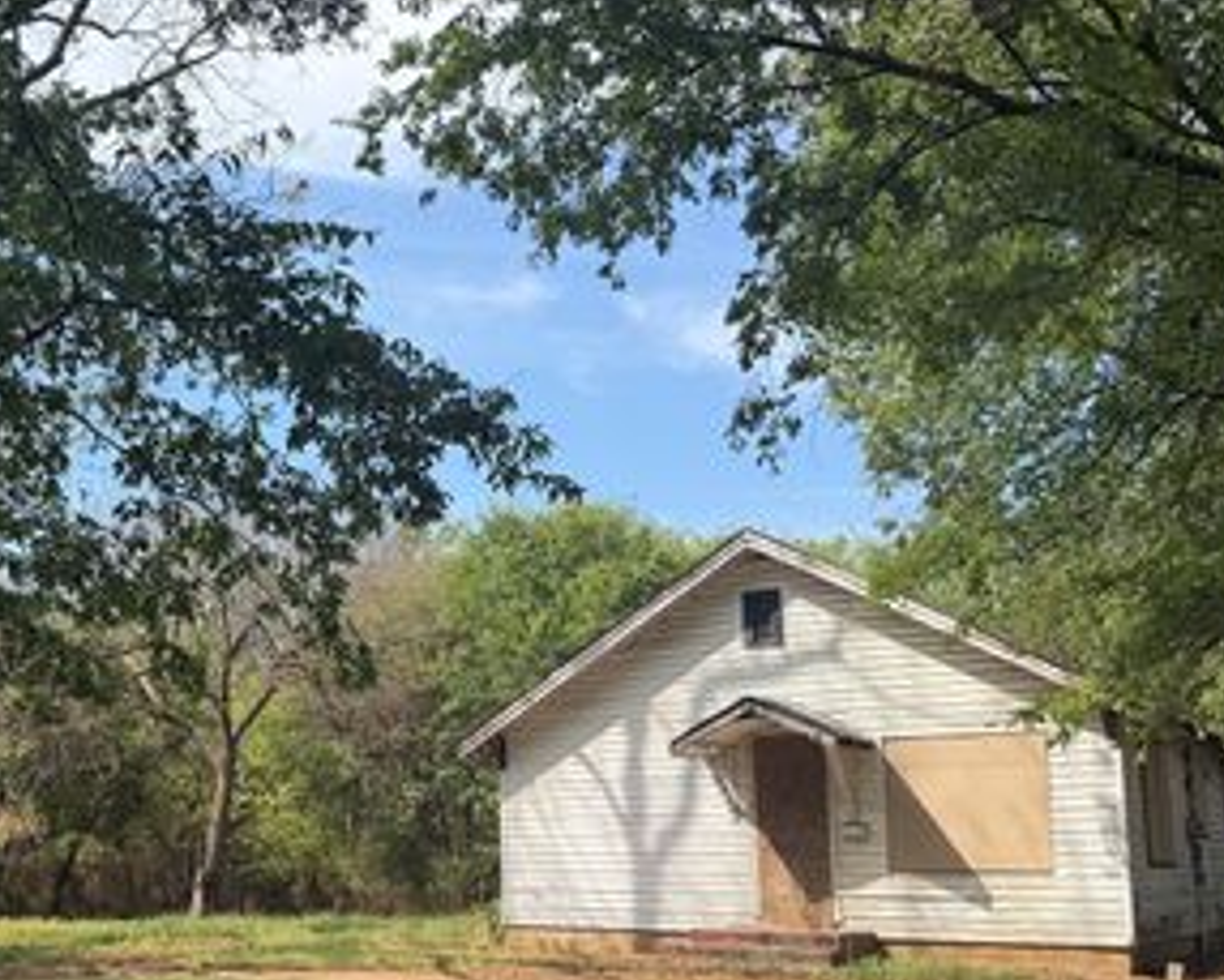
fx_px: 1486
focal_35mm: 41
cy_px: 657
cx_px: 304
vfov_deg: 36.1
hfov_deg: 43.3
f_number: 1.78
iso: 80
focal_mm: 6.76
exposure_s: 1/2525
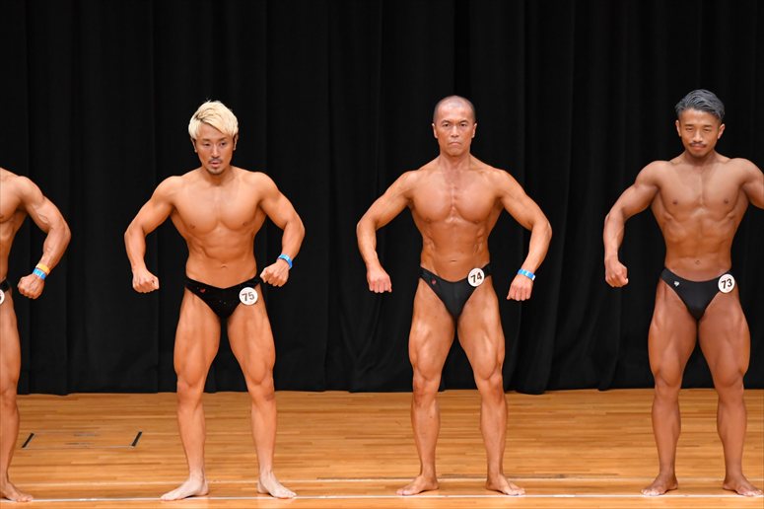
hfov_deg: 7.6
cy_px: 254
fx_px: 5727
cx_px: 382
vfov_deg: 5.1
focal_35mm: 270
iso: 4000
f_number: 5.6
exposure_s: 1/400
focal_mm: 180
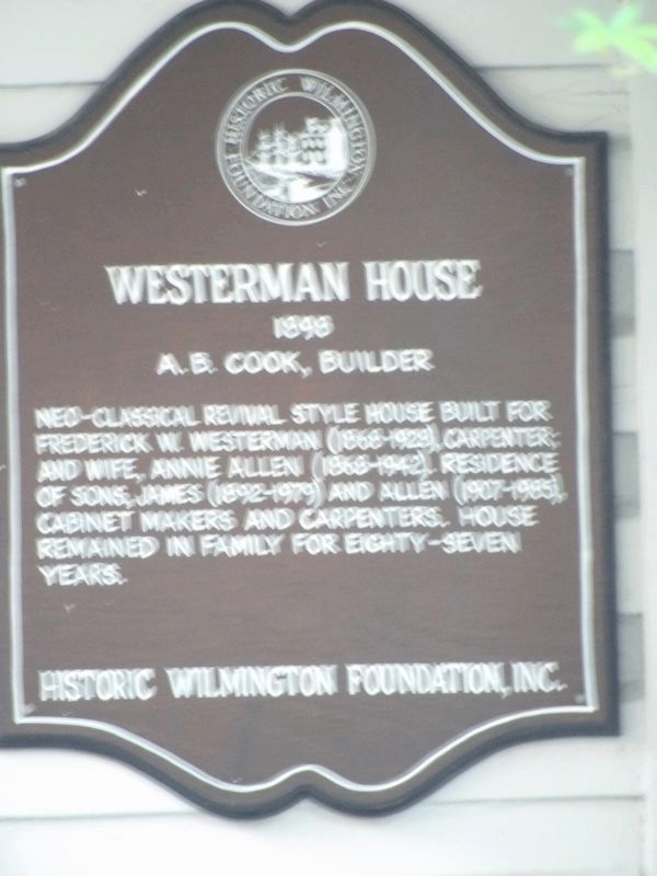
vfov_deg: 2.3
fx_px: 21460
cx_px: 328
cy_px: 438
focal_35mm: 848
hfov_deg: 1.8
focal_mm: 152.1
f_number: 4.8
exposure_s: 1/7
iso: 800
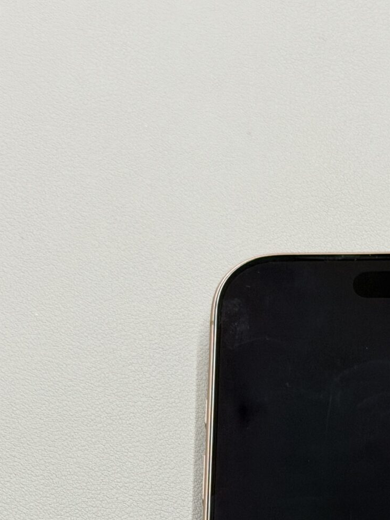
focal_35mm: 125
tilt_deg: -69.8
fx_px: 1878
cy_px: 676
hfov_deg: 11.8
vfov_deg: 15.1
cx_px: 361
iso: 100
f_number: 1.78
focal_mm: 6.76
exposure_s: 1/60
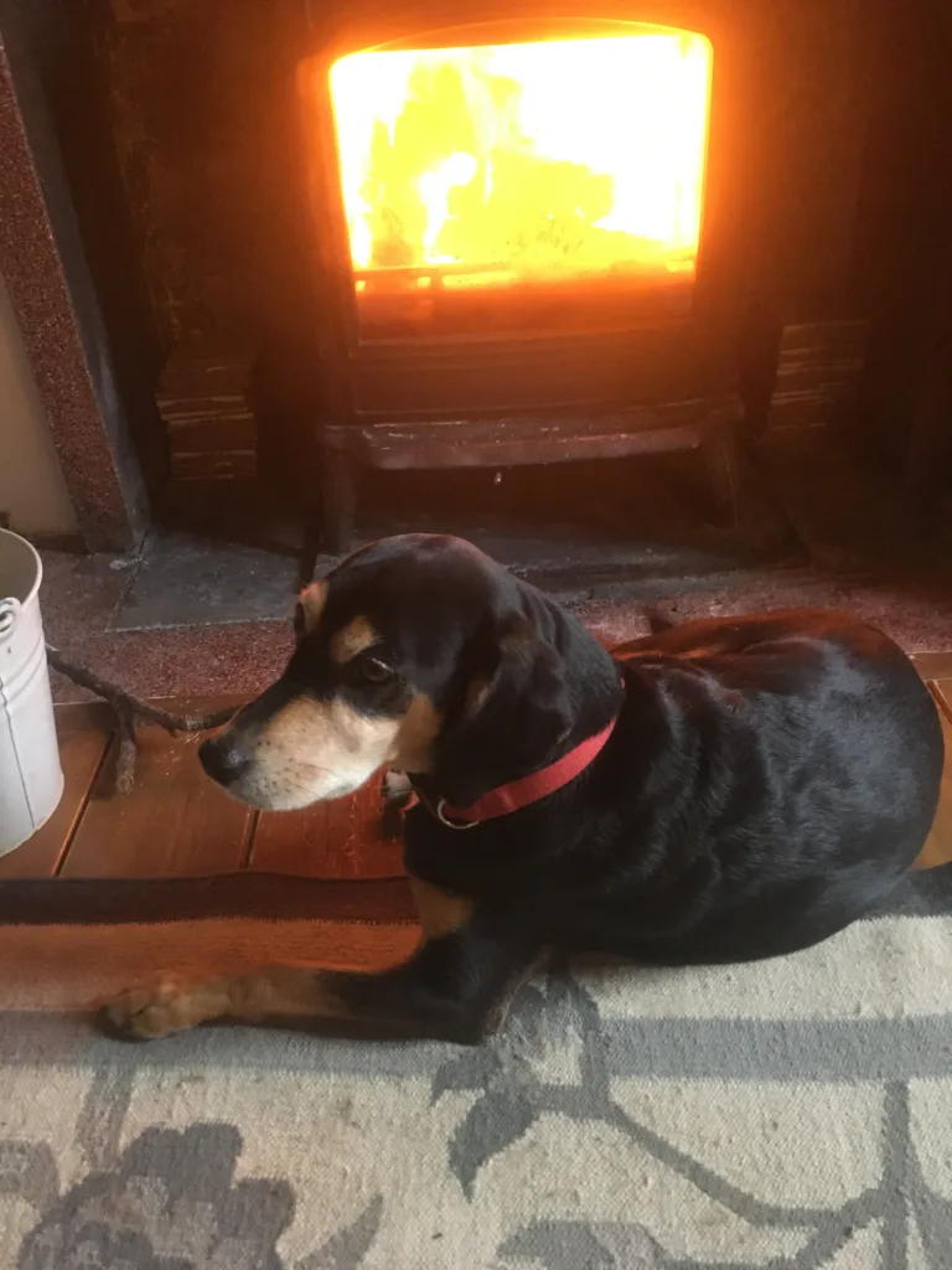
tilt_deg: -35.5
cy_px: 635
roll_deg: +4.3
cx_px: 476
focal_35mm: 29
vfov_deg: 61.7
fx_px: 1063
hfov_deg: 48.2
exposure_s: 1/25
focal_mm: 4.15
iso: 200
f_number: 2.2
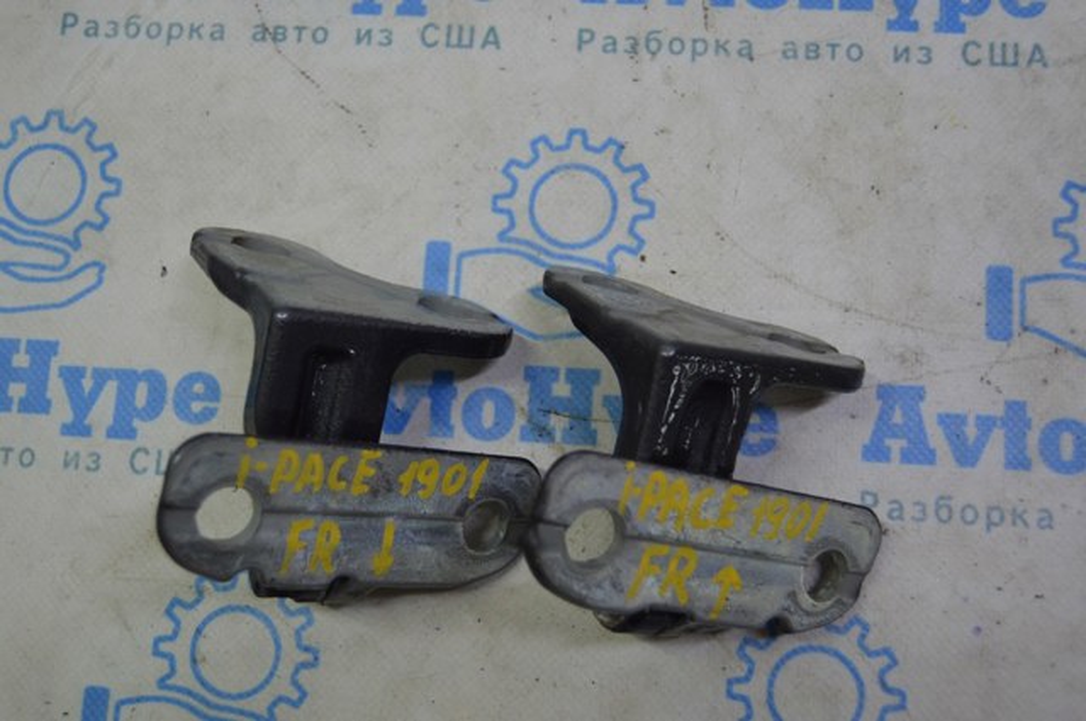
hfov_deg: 49.6
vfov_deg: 34.1
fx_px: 1175
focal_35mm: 39
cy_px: 360
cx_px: 543
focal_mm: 26
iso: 400
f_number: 4.5
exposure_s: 1/80
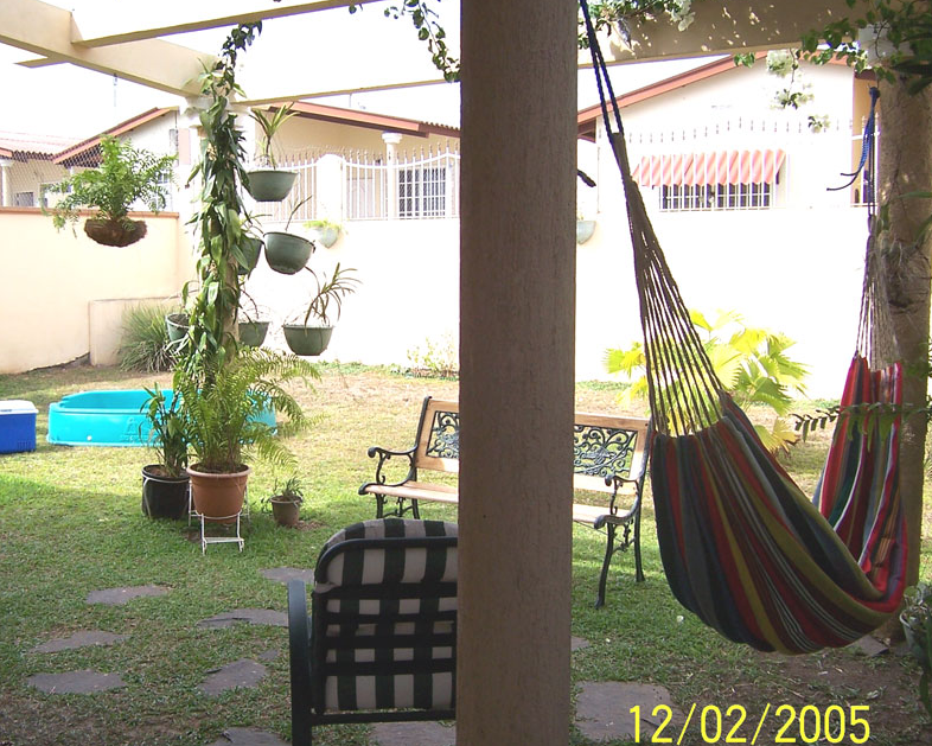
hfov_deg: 44.4
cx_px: 345
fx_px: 1131
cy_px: 390
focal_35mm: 41
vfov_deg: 36.5
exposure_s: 1/500
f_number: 3.4
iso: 80
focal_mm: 5.5
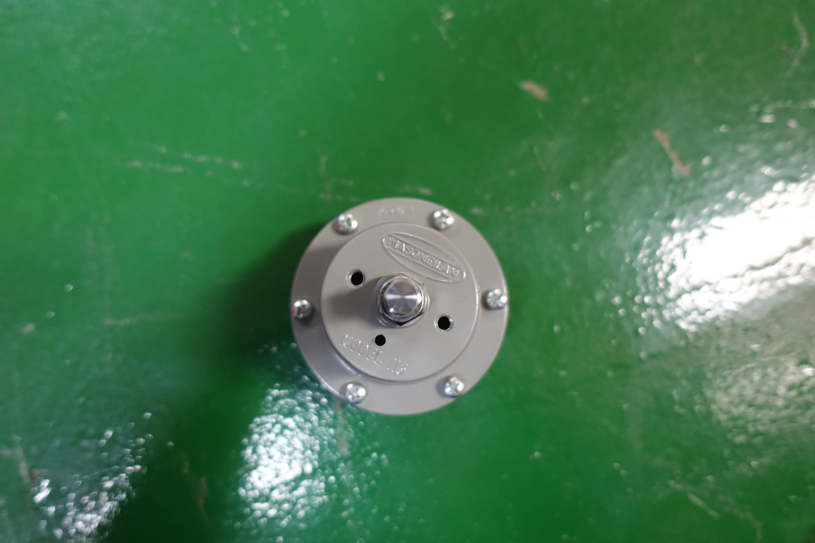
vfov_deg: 53.1
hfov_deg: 73.7
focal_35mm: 24
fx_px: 543
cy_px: 272
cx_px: 408
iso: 640
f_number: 1.8
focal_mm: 8.8
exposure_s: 1/30
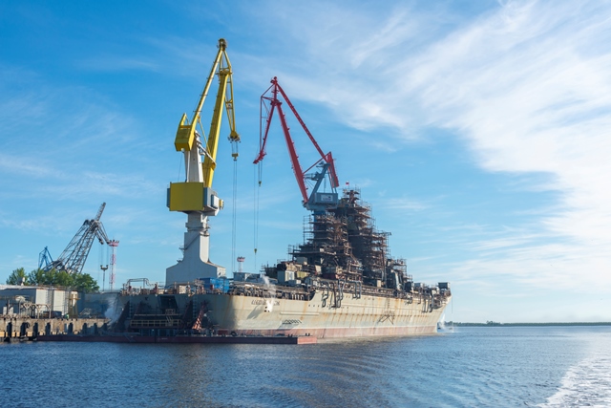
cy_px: 204
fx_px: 781
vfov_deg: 29.3
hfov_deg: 42.7
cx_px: 306
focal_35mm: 46
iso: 200
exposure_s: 1/500
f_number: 8
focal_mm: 46
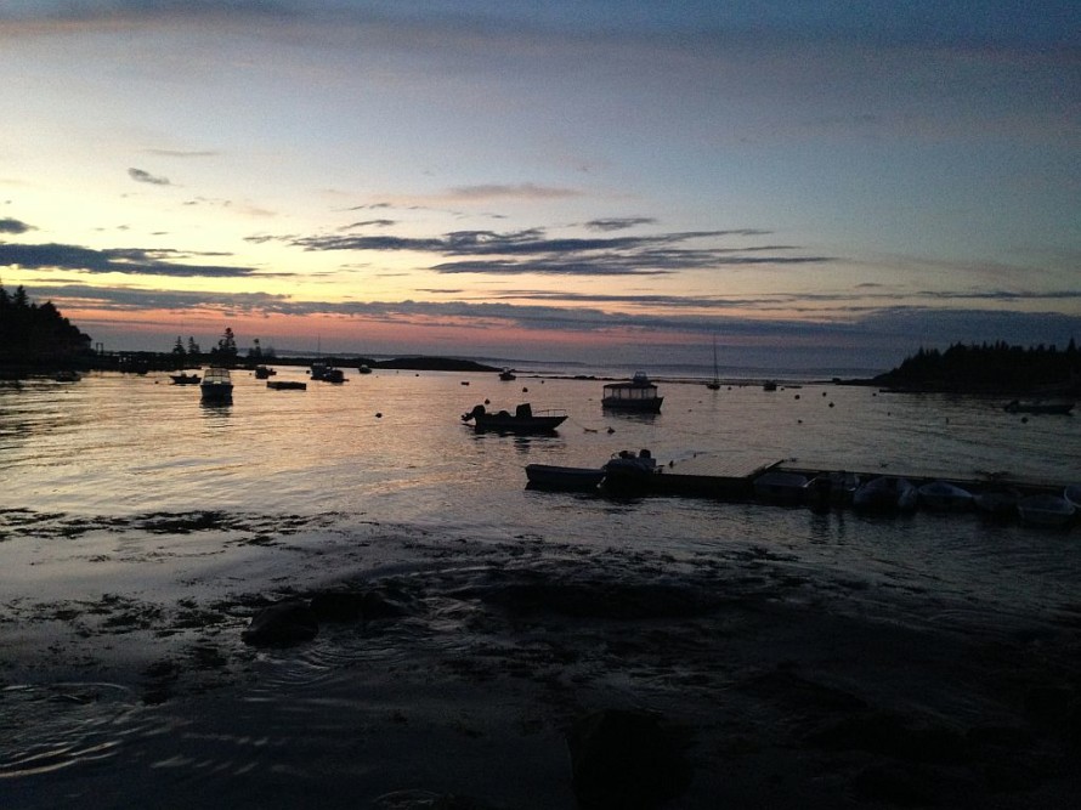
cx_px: 540
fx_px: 1030
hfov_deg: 55.4
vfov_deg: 42.9
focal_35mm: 33
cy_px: 405
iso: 320
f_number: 2.4
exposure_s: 1/20
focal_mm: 4.12
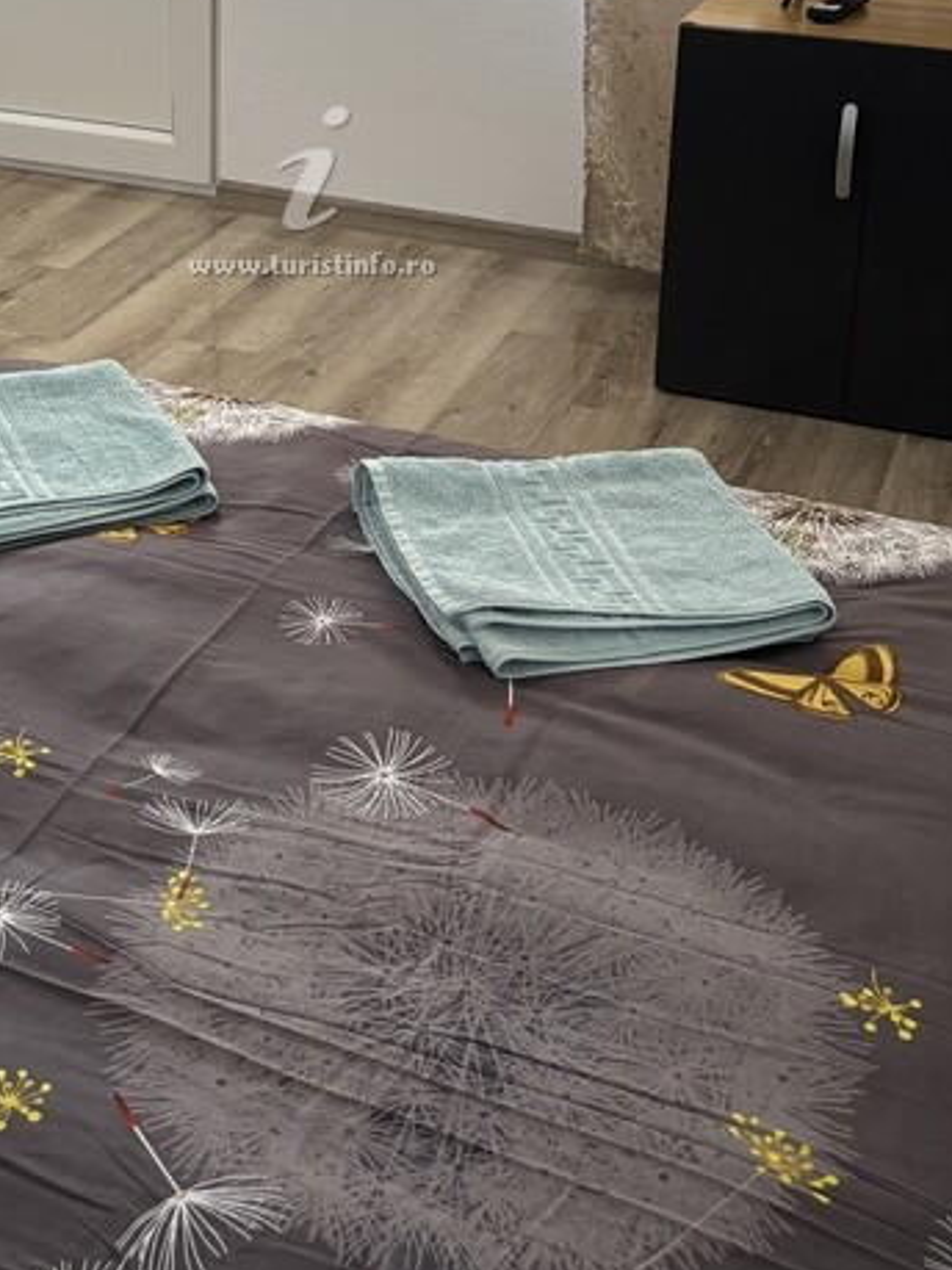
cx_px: 304
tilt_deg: -17.8
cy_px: 180
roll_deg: -2.5
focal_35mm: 58
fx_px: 2128
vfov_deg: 32.0
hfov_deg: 25.1
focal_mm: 5.96
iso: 125
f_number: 1.6
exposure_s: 1/73
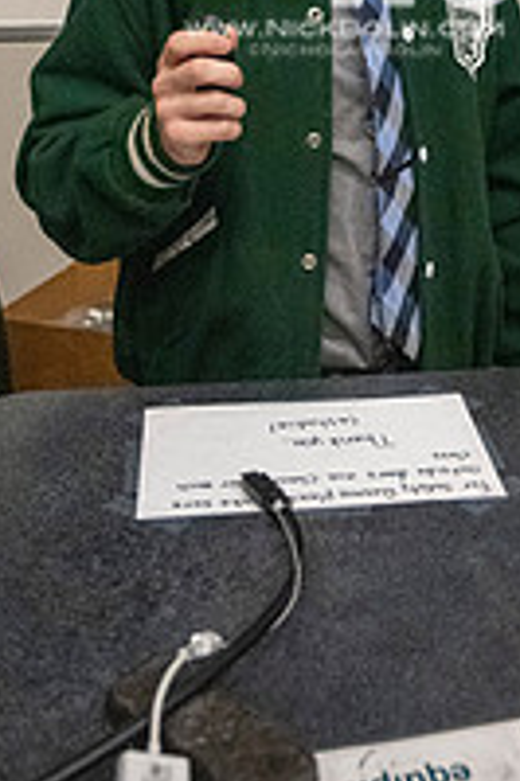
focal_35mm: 54
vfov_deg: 32.9
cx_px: 344
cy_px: -55
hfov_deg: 24.9
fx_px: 1172
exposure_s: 1/500
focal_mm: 24
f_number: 4
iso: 8000
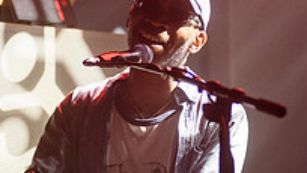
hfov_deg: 11.6
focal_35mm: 185
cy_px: 144
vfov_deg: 6.6
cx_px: 132
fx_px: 1507
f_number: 3.2
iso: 3200
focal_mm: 80
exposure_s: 1/640
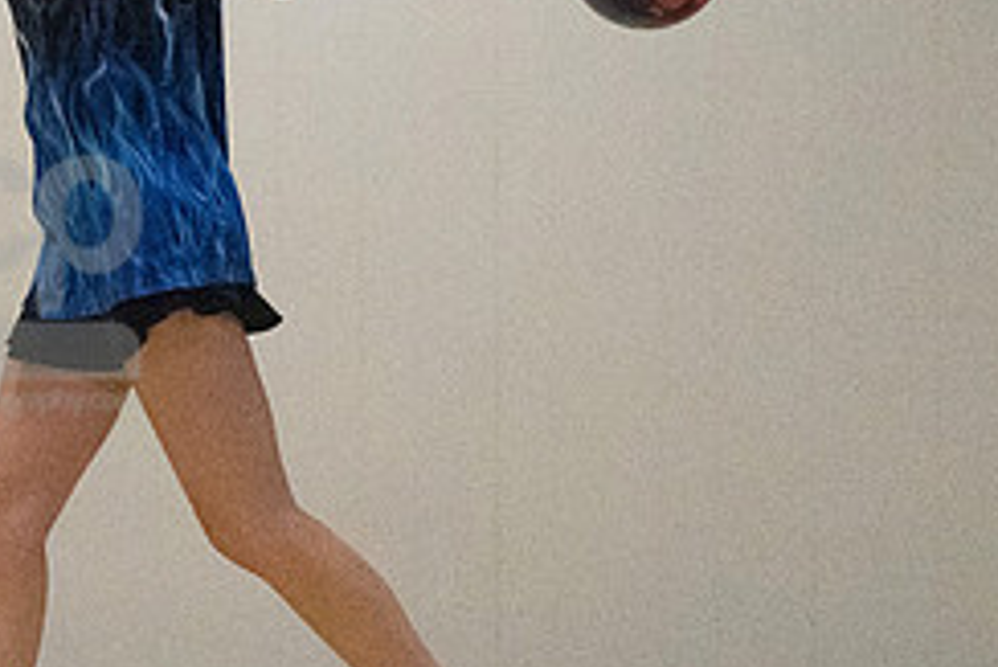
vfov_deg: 3.2
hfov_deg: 4.8
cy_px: 270
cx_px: 16
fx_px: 11844
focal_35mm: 427
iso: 10000
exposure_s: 1/1250
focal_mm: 120
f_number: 4
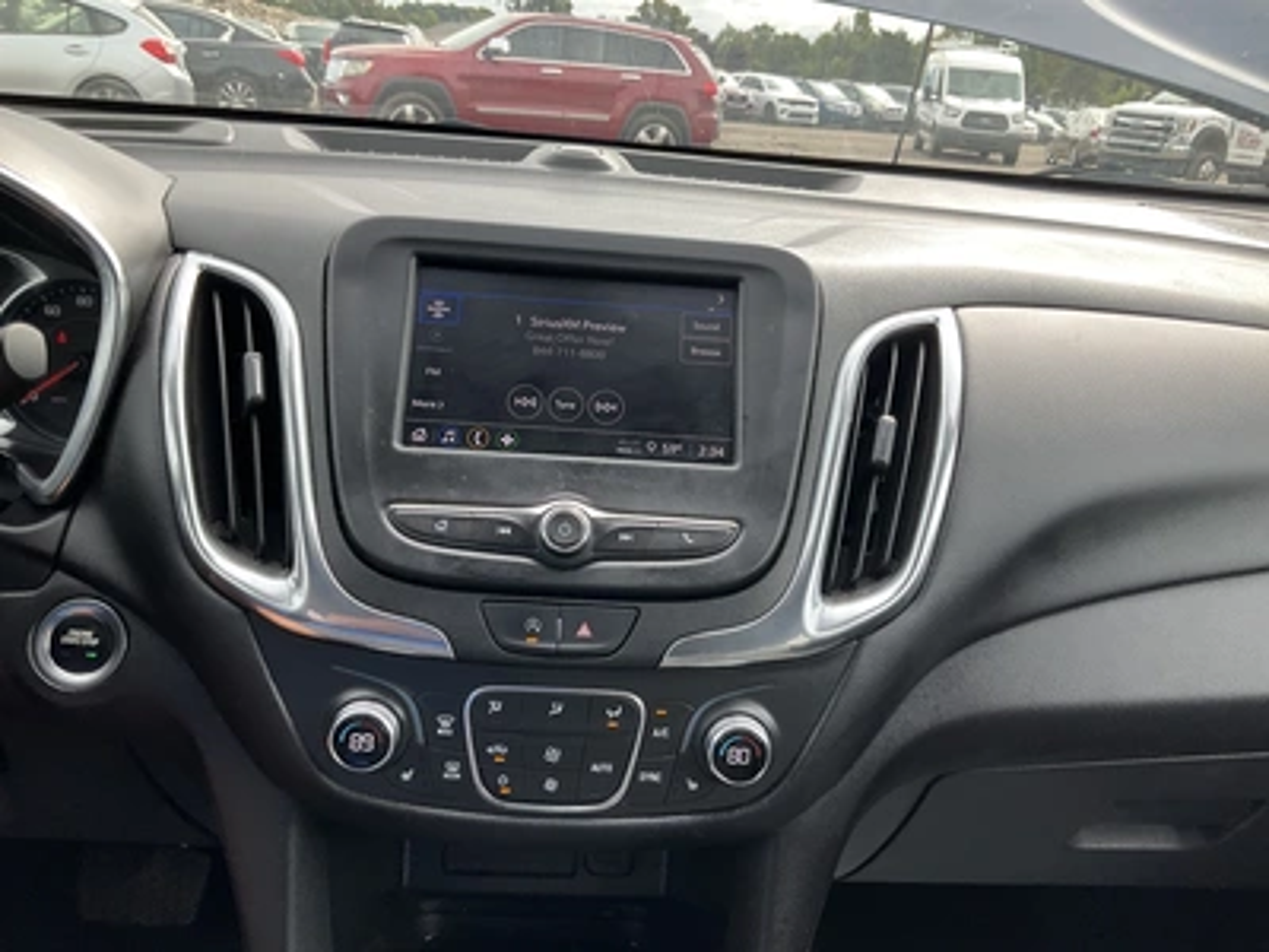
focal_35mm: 29
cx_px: 634
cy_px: 476
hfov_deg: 61.7
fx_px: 1063
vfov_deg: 48.2
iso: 20
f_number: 1.8
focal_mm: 3
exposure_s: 1/184
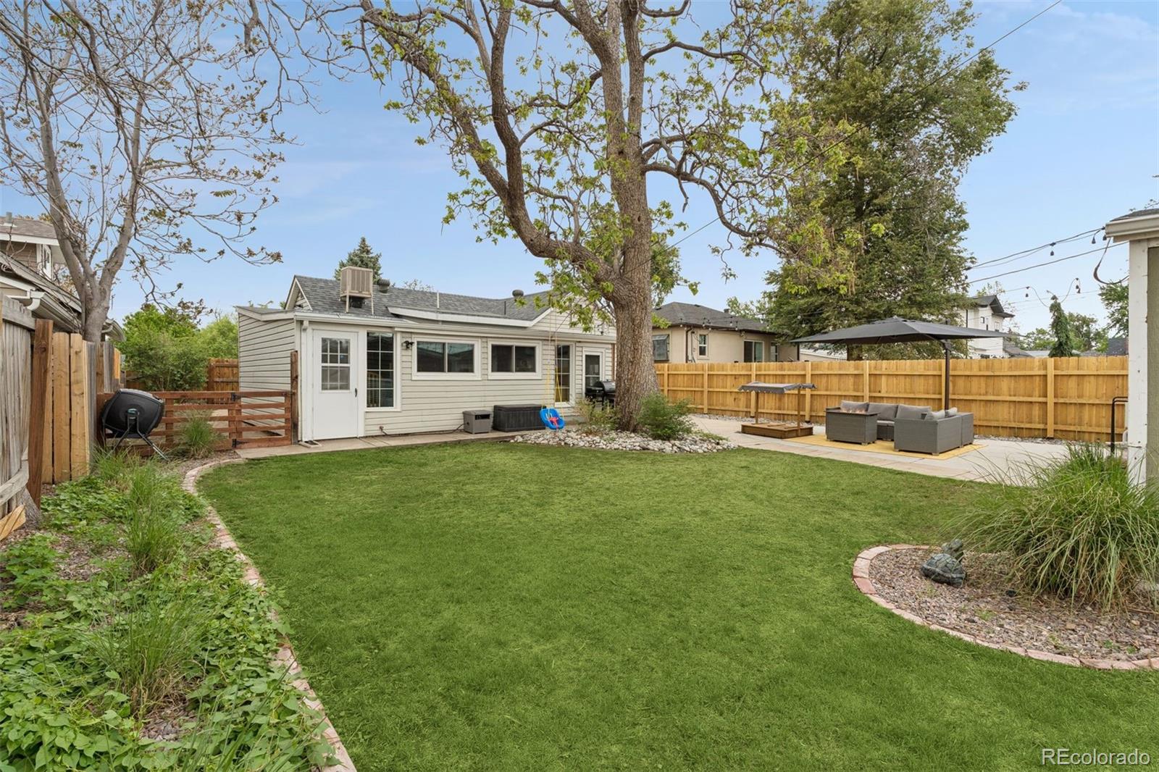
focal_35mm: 17
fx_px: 547
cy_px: 386
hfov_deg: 93.3
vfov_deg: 70.4
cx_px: 580
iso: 400
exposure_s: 1/400
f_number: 8
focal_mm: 17
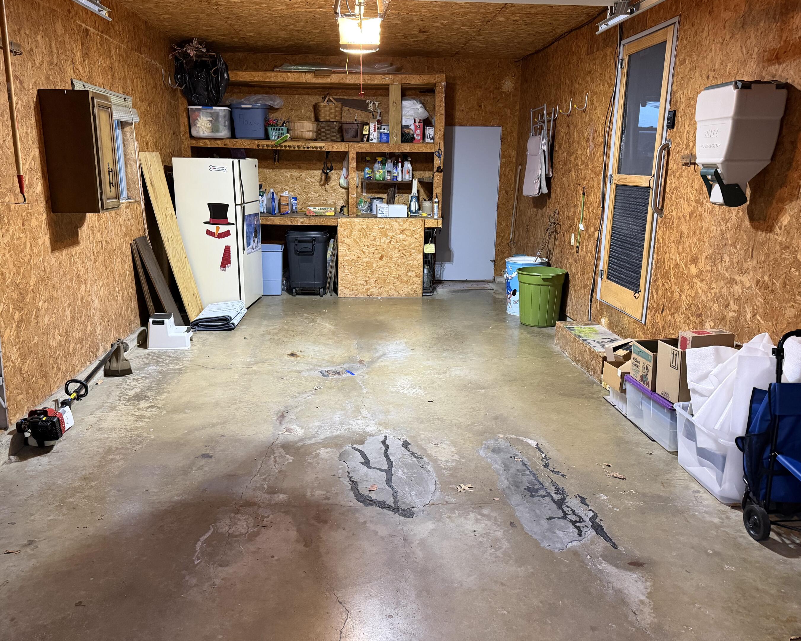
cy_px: 317
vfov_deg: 54.9
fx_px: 616
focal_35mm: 26
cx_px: 392
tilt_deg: -13.3
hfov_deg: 66.0
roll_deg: -0.5
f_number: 1.78
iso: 500
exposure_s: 1/60
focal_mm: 6.76
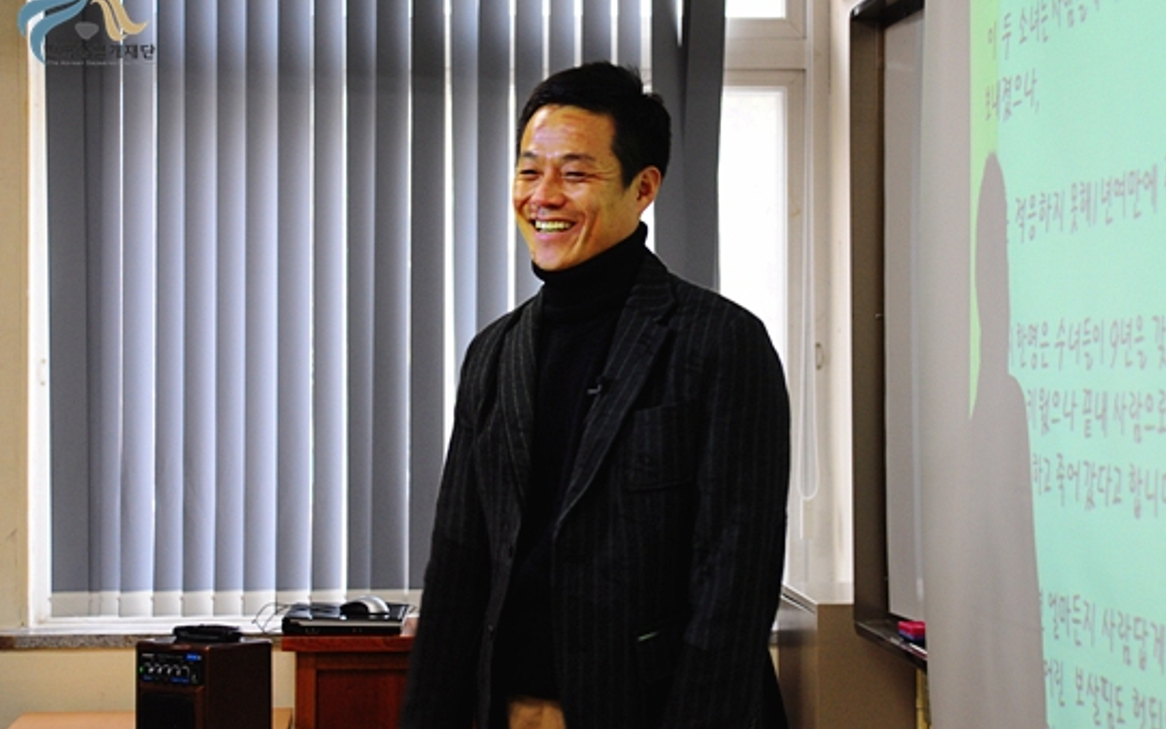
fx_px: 2733
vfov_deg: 15.2
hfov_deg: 24.1
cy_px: 348
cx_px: 582
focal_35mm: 86
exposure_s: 1/80
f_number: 3.8
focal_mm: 56
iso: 640
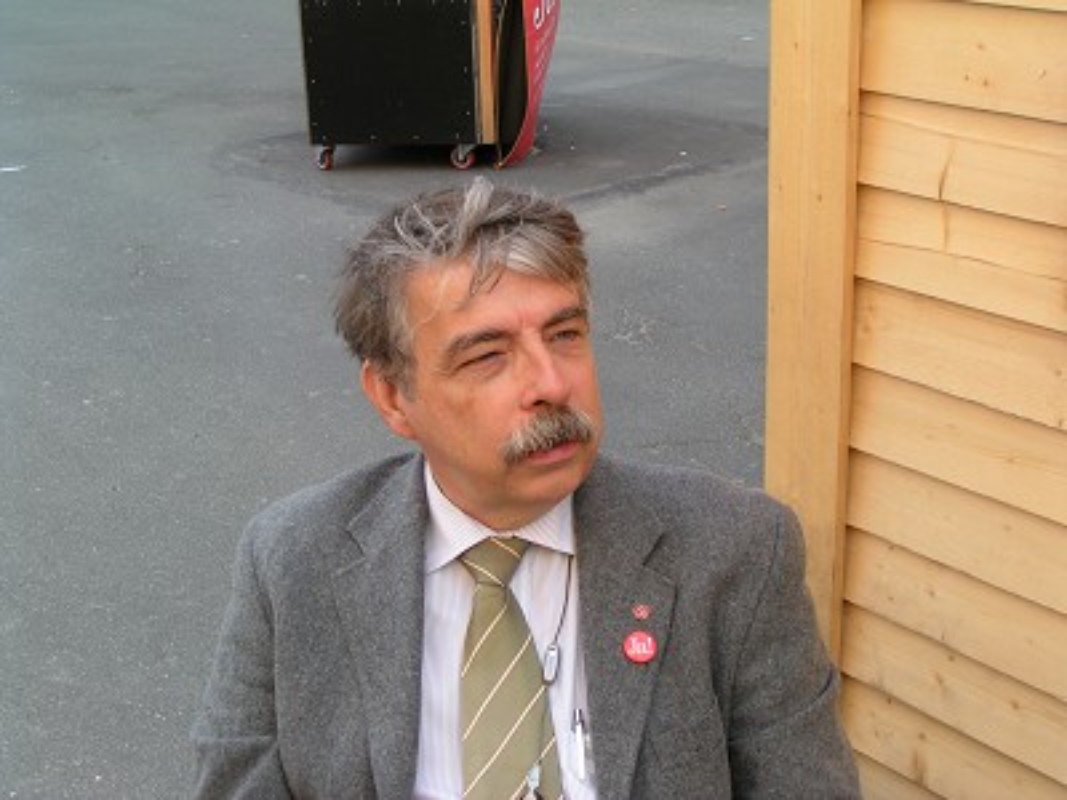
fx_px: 1603
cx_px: 534
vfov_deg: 28.0
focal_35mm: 52
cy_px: 400
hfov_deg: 36.8
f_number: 4.5
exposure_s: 1/80
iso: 50
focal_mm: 8
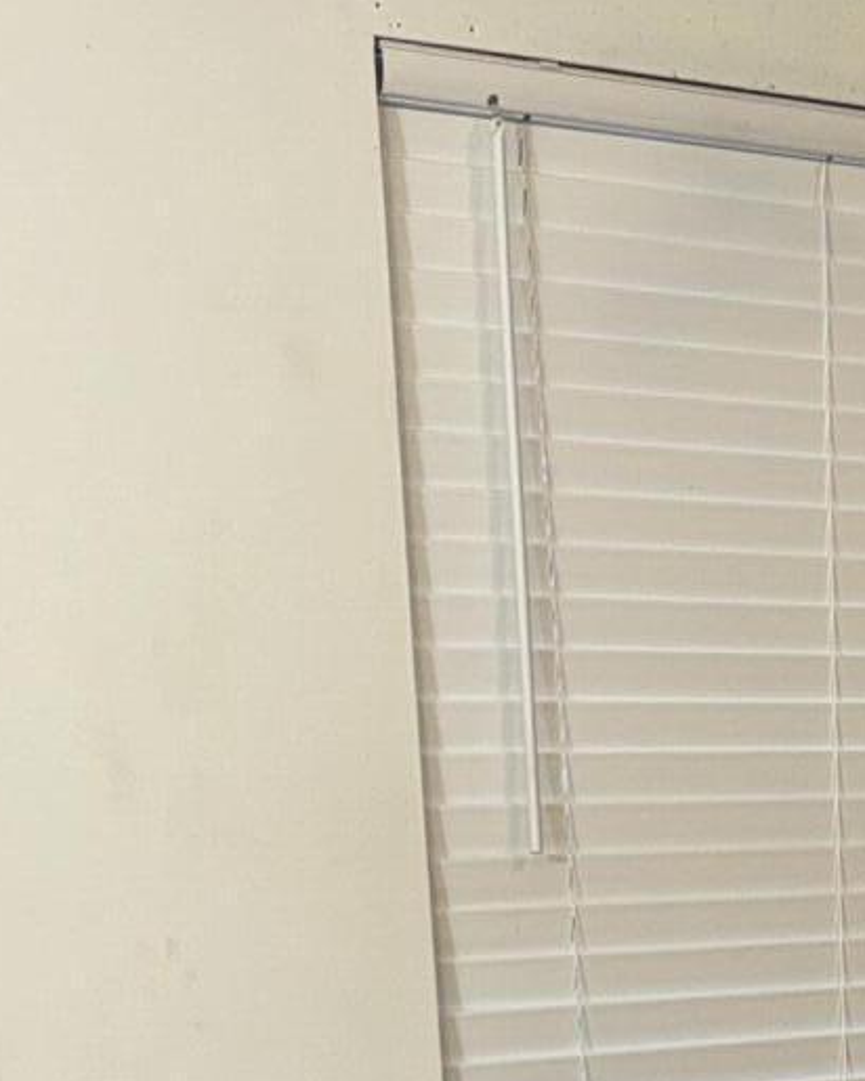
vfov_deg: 20.4
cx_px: 1430
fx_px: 2912
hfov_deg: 15.2
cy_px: 1085
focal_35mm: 91
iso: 64
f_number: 1.78
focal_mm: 6.76
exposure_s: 1/24
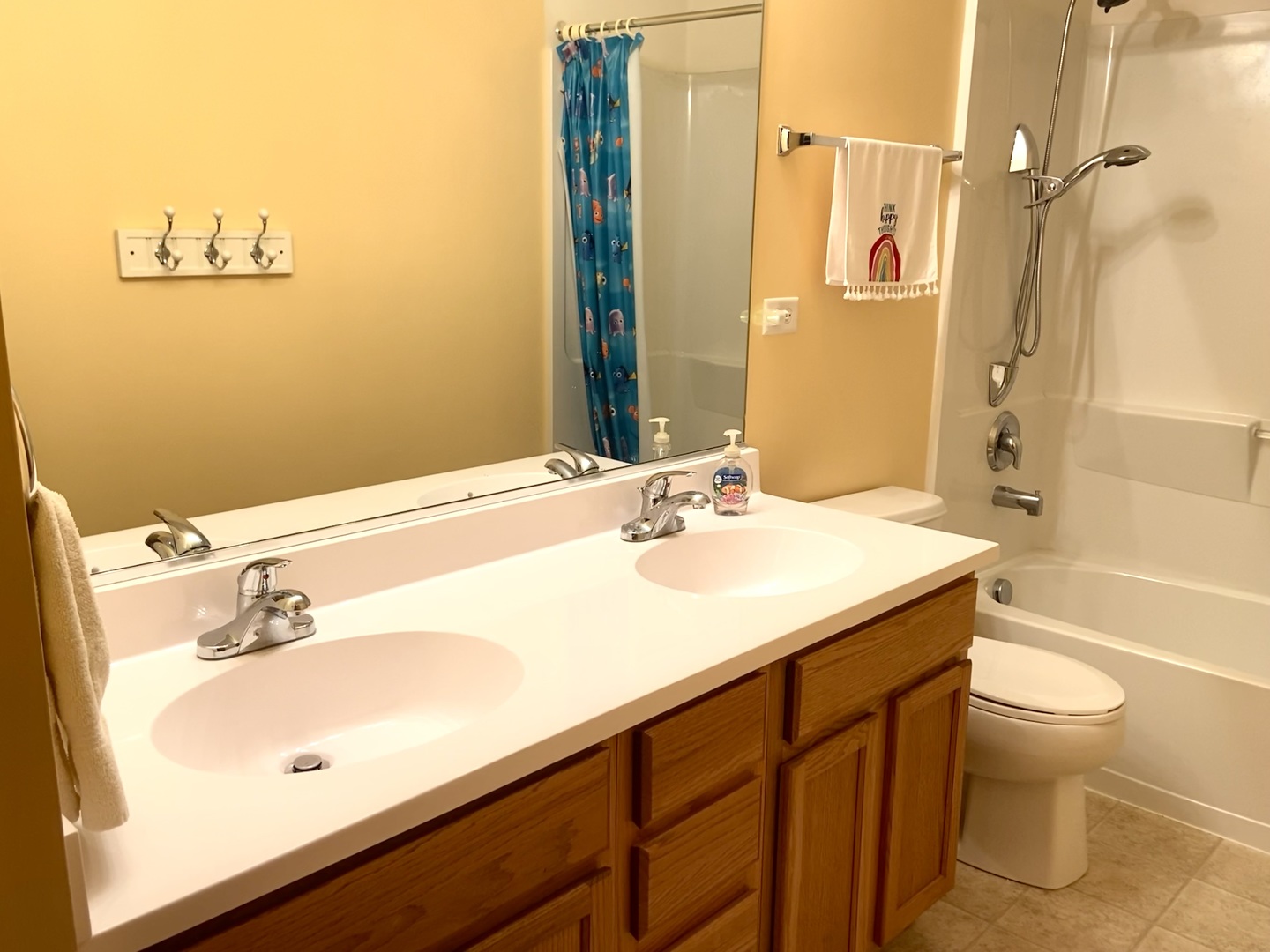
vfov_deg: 53.1
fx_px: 954
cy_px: 476
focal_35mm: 26
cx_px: 635
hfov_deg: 67.3
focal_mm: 4.25
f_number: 1.8
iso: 64
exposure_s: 1/60
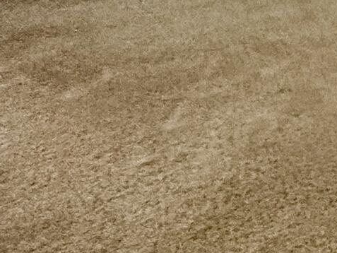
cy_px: -416
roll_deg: +0.0
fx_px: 857
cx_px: 1055
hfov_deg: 11.0
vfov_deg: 12.1
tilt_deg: +0.3
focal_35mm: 88
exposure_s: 1/60
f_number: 2.2
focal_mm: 2.22
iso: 200
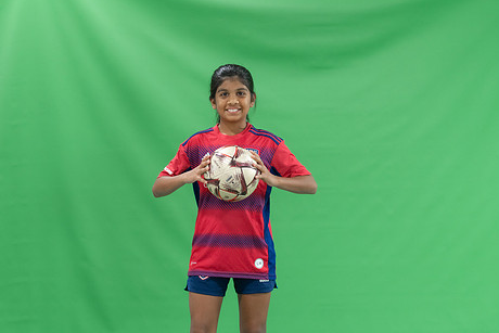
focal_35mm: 105
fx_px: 1456
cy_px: 223
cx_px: 223
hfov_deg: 19.4
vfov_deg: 13.0
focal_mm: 70
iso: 1000
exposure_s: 1/250
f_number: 2.8
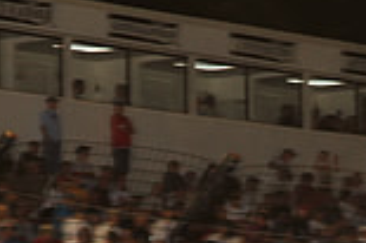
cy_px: 420
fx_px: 3504
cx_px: 194
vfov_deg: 3.9
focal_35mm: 345
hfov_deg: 6.0
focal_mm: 92
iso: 800
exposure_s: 1/320
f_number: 6.3
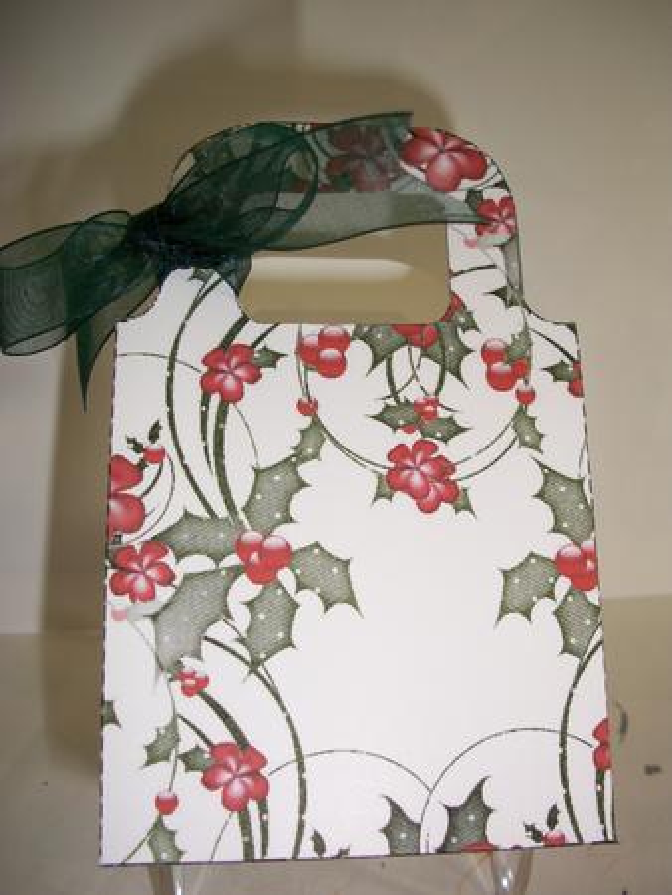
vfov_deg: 52.6
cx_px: 336
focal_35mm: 35
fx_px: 905
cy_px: 448
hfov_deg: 40.7
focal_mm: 6.3
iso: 80
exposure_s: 1/60
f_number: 3.1
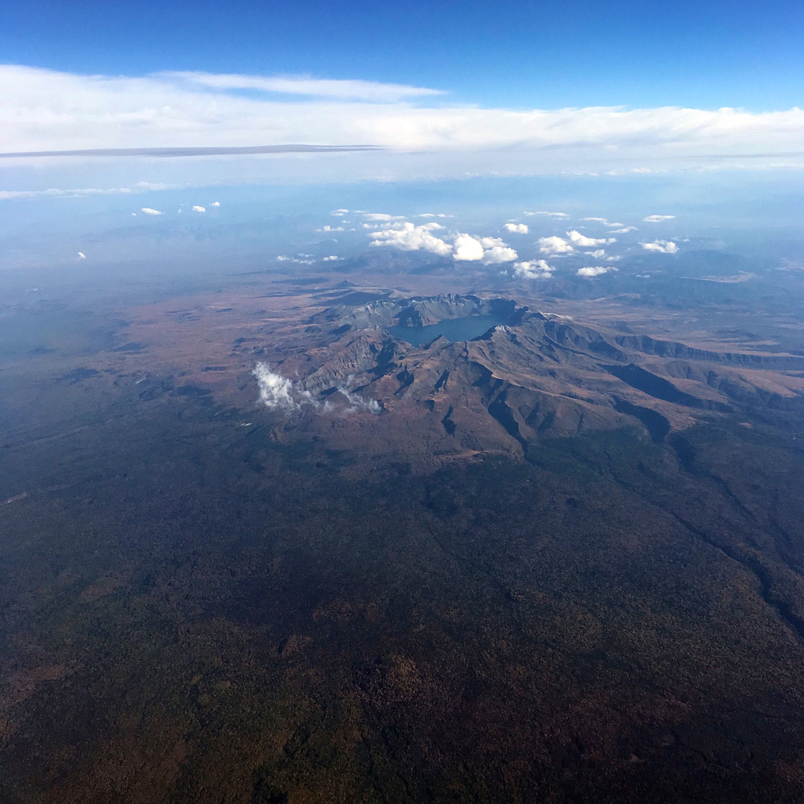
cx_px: 408
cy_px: 312
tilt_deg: -12.4
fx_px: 920
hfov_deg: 47.2
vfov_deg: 46.9
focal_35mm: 35
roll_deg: -1.0
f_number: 2.2
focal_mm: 4.15
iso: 25
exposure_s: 1/2024
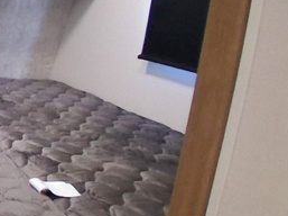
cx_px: -134
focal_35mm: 53
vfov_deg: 27.4
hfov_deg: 26.8
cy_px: 92
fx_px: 440
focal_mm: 1.4
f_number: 2.2
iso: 500
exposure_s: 1/24
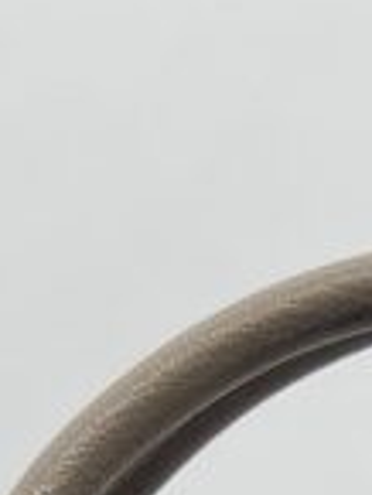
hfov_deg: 8.0
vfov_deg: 9.3
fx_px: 2633
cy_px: 1304
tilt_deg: -9.4
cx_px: 433
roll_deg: +0.0
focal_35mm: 184
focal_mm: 5.7
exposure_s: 1/157
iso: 40
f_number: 1.5
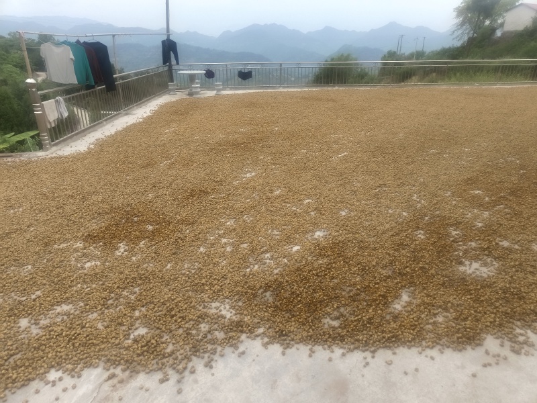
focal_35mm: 23
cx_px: 268
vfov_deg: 58.9
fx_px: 357
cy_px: 202
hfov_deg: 73.9
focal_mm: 5.59
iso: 100
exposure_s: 1/234
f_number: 1.88
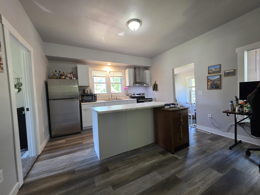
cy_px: 98
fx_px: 98
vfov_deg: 89.9
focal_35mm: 13
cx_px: 130
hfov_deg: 106.2
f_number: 1.9
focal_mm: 2.2
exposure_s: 1/60
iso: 320
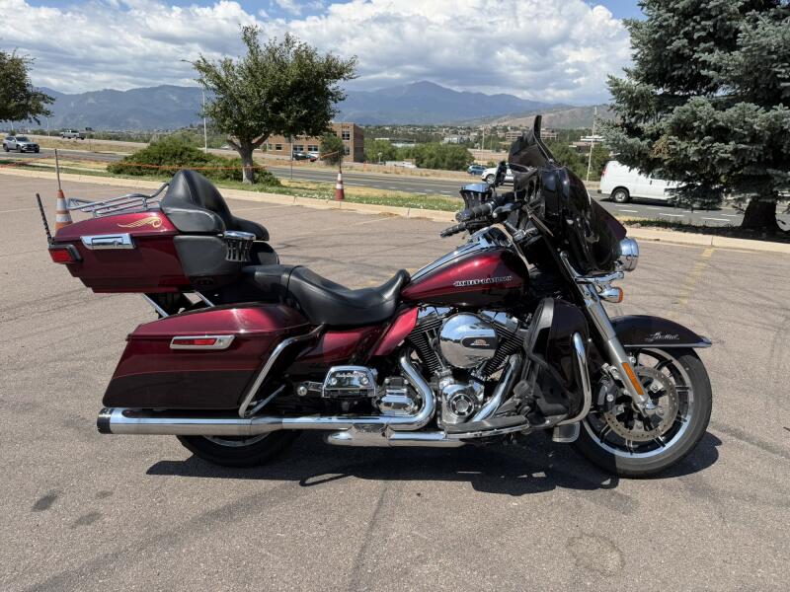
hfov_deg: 71.6
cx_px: 395
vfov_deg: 56.8
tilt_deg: -14.4
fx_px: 548
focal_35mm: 24
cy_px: 296
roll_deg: -2.1
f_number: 1.78
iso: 80
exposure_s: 1/3759
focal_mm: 6.76
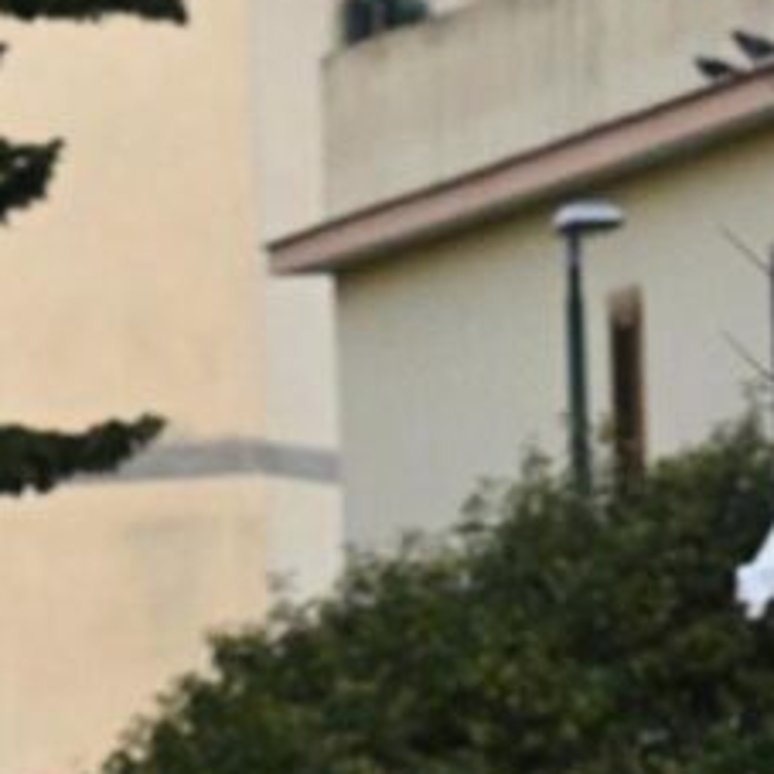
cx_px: 557
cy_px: 1695
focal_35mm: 806
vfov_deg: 2.2
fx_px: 20389
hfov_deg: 2.2
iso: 10000
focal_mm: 210
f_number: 9
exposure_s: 1/13000
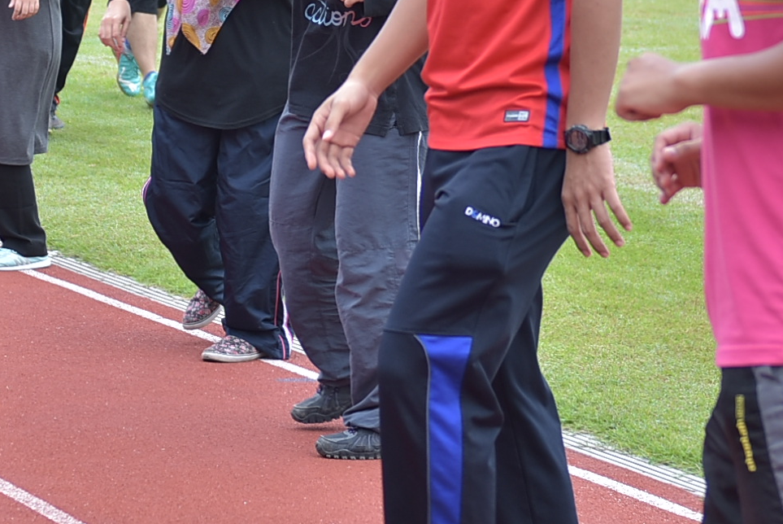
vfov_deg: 6.7
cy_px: -140
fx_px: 4463
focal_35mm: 205
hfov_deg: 10.0
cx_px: 315
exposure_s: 1/200
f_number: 2.8
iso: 100
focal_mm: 44
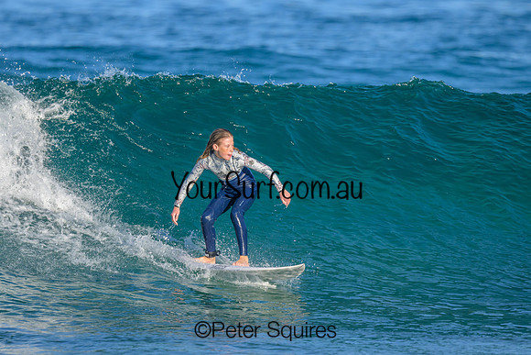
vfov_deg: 1.4
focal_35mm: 1010
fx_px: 14894
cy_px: 131
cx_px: 216
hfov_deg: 2.0
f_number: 6.3
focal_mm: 800
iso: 450
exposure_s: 1/2000
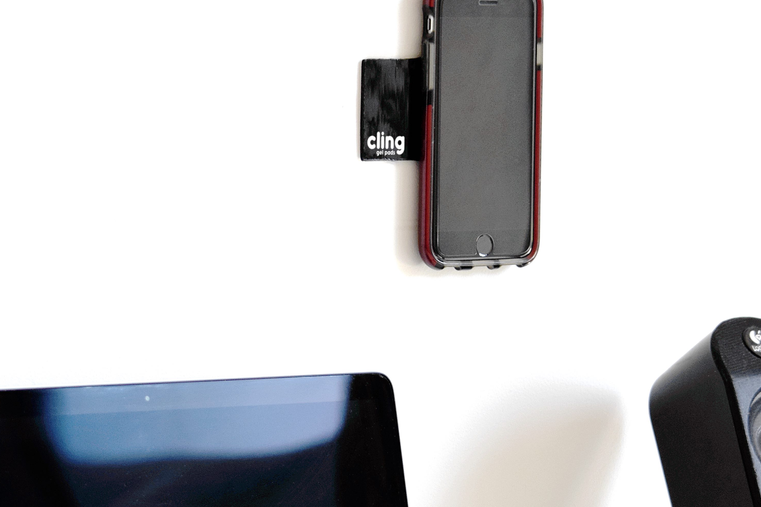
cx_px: 278
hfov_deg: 12.3
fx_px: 3530
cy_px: 418
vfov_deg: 8.2
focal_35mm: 167
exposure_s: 1/60
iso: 500
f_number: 4.5
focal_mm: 55
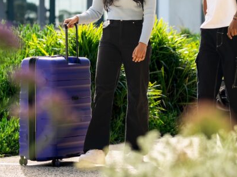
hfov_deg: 9.7
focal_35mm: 205
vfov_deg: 7.2
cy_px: 8
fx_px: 1404
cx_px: 105
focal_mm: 85
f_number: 2.8
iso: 200
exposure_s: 1/400
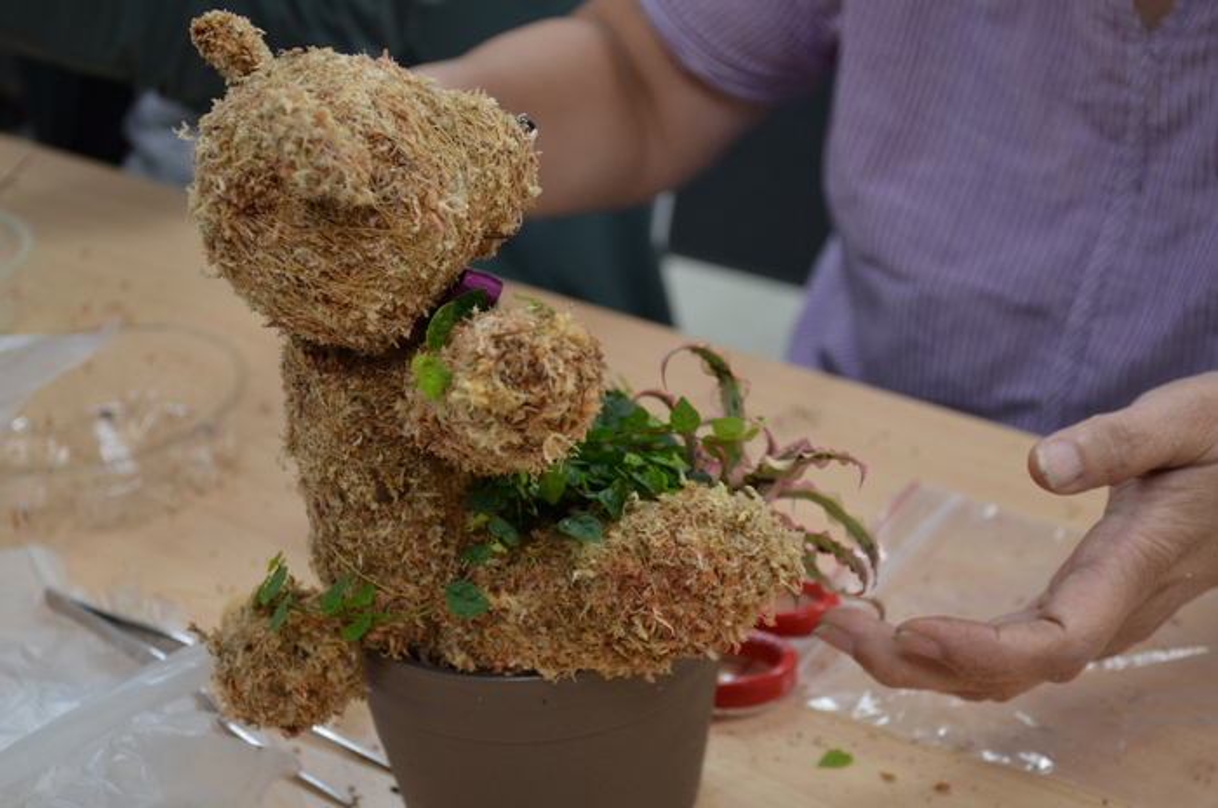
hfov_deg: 29.9
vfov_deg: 20.1
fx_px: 2280
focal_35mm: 68
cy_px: 404
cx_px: 609
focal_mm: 45
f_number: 5.3
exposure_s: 1/125
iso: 1000
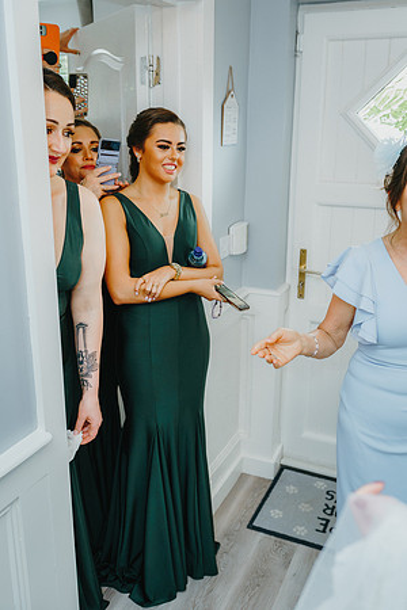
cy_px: 305
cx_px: 204
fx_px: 593
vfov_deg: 54.4
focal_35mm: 35
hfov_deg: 37.9
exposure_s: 1/125
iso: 800
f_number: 2.8
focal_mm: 35
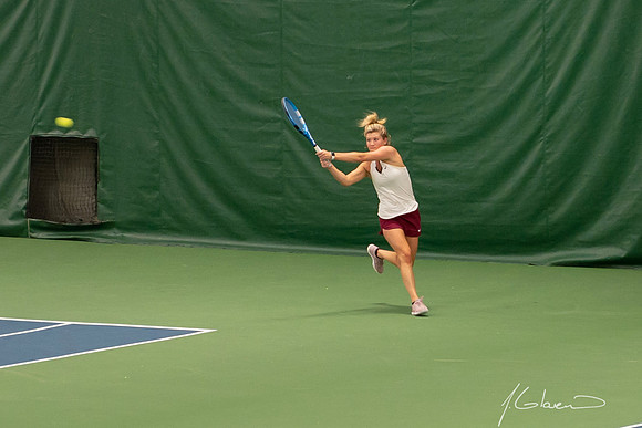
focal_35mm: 272
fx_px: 4854
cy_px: 178
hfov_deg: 7.6
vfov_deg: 5.1
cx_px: 379
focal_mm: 75
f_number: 2.8
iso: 800
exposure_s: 1/250
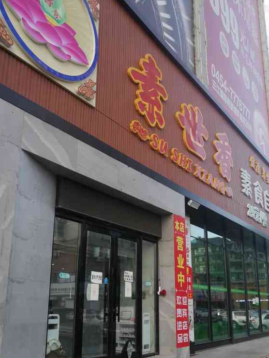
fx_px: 352
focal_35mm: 34
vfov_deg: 53.6
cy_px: 216
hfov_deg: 41.7
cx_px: 149
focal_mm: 3.84
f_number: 2.2
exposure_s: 1/111
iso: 50
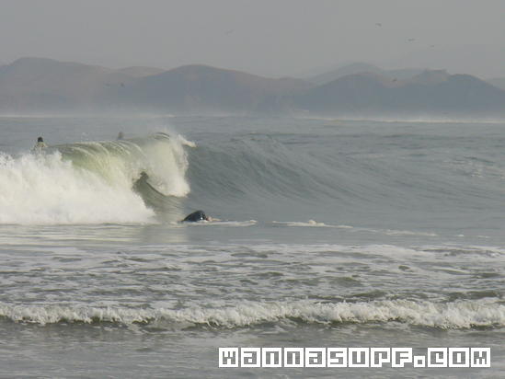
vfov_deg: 4.9
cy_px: 190
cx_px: 252
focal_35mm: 305
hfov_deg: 6.5
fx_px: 4451
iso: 80
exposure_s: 1/250
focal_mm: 36.6
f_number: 9
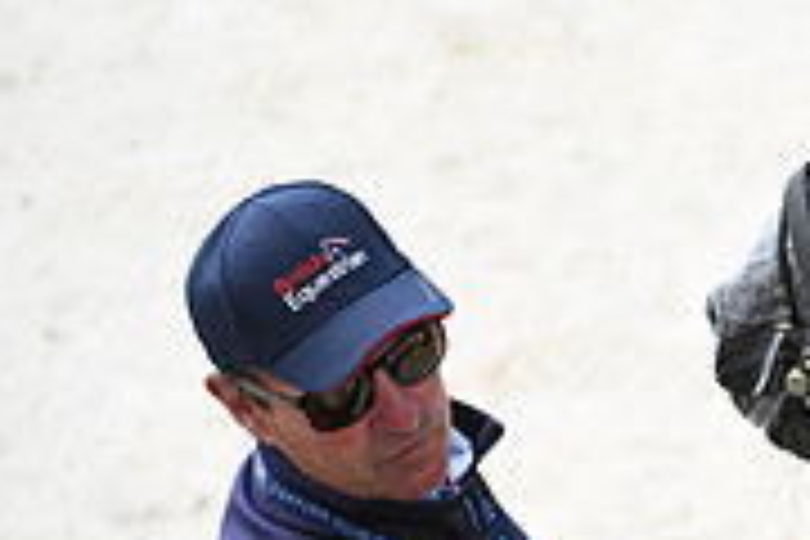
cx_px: 1292
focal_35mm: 645
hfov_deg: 3.2
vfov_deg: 2.1
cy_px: 434
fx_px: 14511
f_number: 4.5
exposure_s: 1/1600
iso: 560
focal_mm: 200
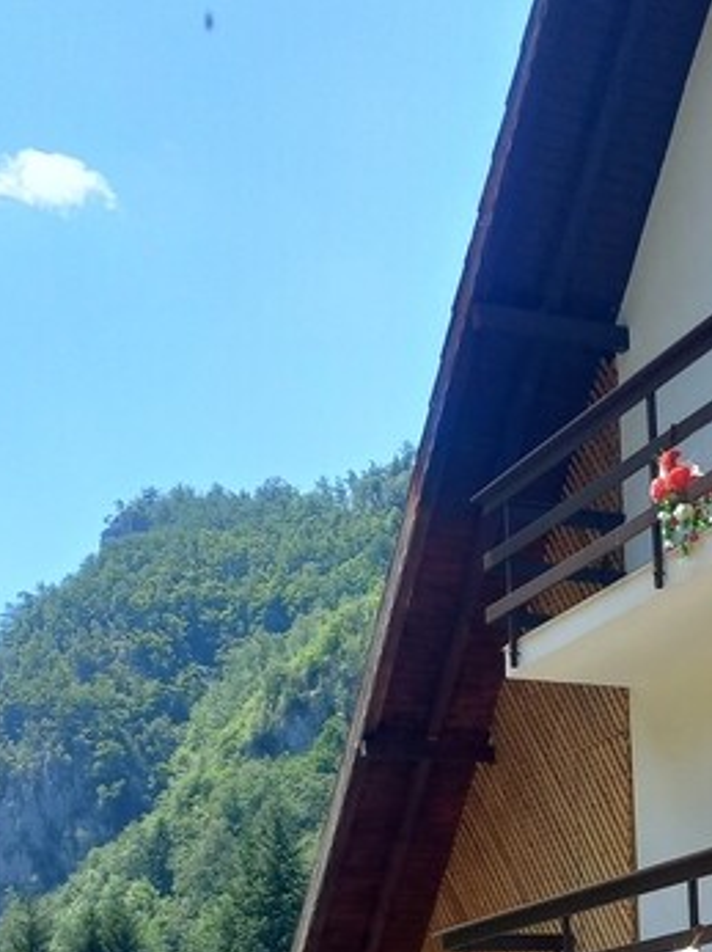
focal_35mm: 74
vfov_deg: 24.6
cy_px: 1048
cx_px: 759
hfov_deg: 19.2
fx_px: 2032
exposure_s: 1/657
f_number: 1.8
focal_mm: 4.65
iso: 50
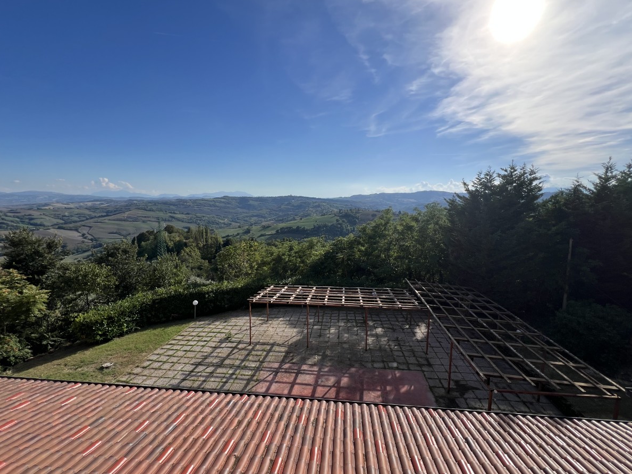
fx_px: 256
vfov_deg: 85.6
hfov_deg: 102.1
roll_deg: -0.8
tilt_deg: -9.6
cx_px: 319
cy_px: 245
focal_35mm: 14
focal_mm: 1.57
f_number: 1.8
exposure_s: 1/1876
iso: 32
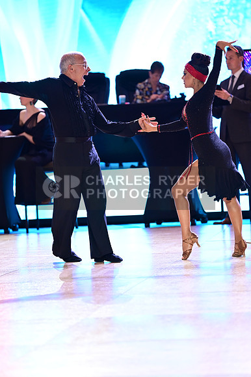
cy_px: 188
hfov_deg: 8.3
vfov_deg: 12.5
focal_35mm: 165
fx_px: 1728
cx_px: 126
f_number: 3.2
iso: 1600
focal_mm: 165
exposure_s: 1/250
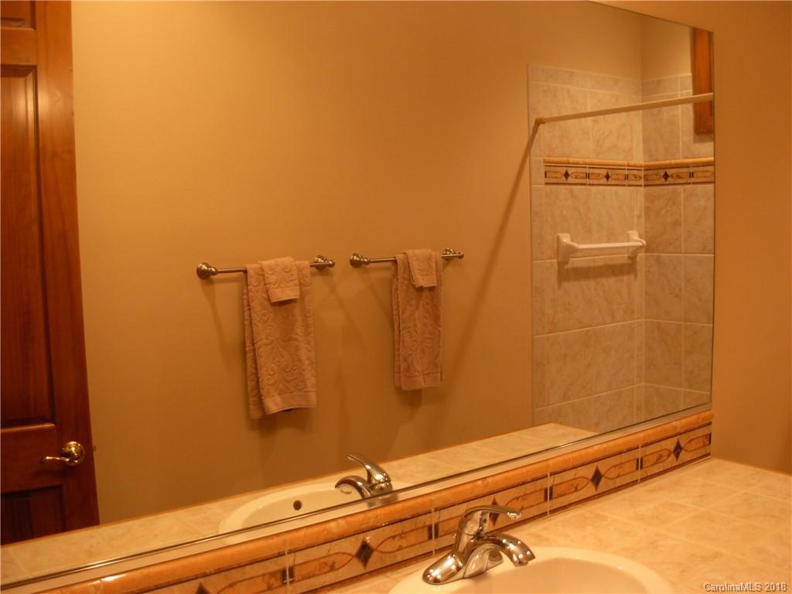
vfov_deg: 37.7
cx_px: 396
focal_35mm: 38
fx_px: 869
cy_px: 297
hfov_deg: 49.0
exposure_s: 1/5.8
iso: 79
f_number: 2.9
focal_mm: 6.3
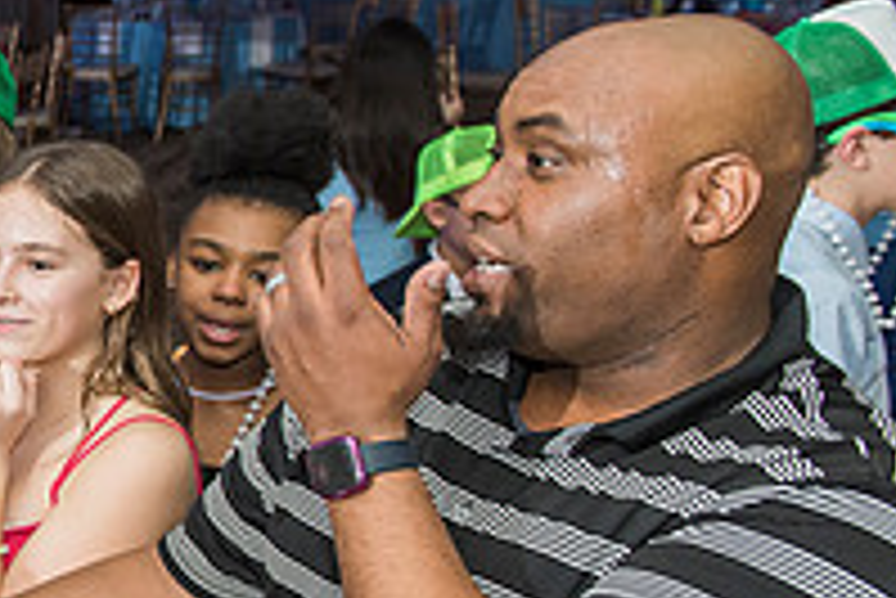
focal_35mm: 70
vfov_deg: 19.5
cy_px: 357
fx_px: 1743
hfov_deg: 24.1
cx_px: -365
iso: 1000
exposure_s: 1/100
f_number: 4
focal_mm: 24
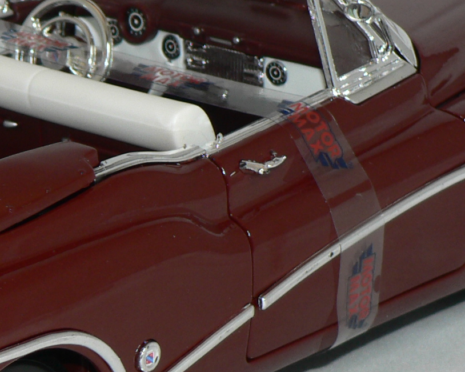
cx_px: 15
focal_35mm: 221
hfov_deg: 8.7
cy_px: 231
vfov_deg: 7.0
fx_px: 3041
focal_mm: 12
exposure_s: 1/60
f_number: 3.2
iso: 80
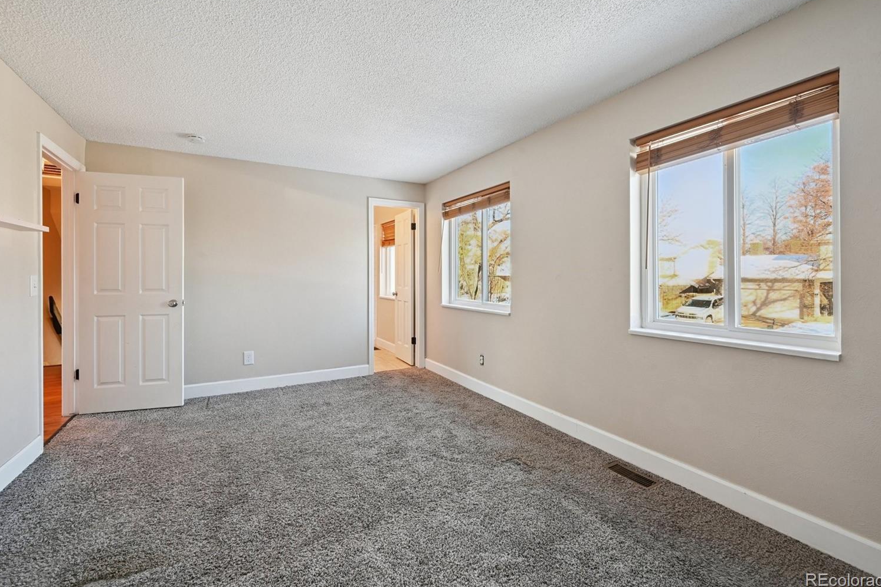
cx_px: 429
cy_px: 278
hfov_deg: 100.4
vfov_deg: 77.2
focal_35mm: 15
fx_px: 367
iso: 400
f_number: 10
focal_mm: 14
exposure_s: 1/13
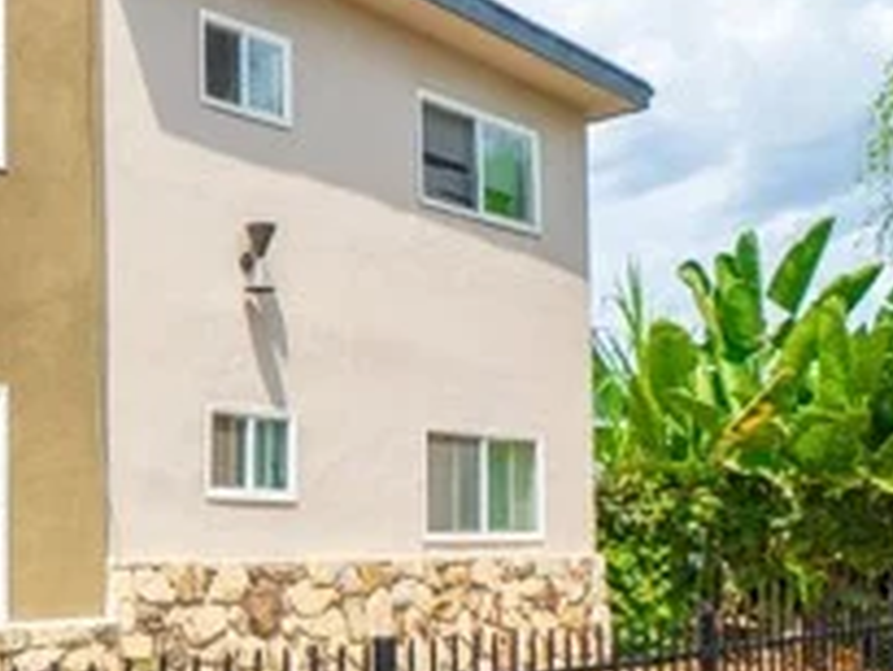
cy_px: 414
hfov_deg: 38.0
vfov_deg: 32.1
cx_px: 26
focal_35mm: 45
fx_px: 1162
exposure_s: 1/800
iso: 250
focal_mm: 10
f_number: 6.3
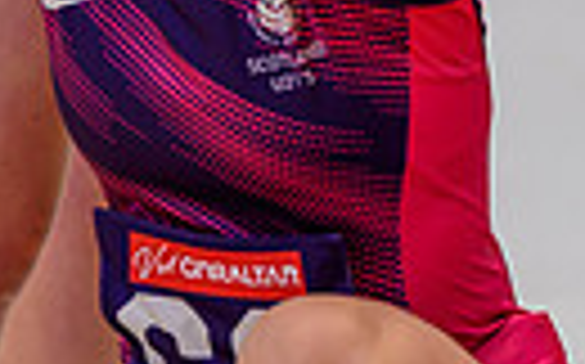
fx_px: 10099
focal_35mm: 634
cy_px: -676
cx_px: 784
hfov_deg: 3.3
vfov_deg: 2.1
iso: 500
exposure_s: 1/160
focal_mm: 105
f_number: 4
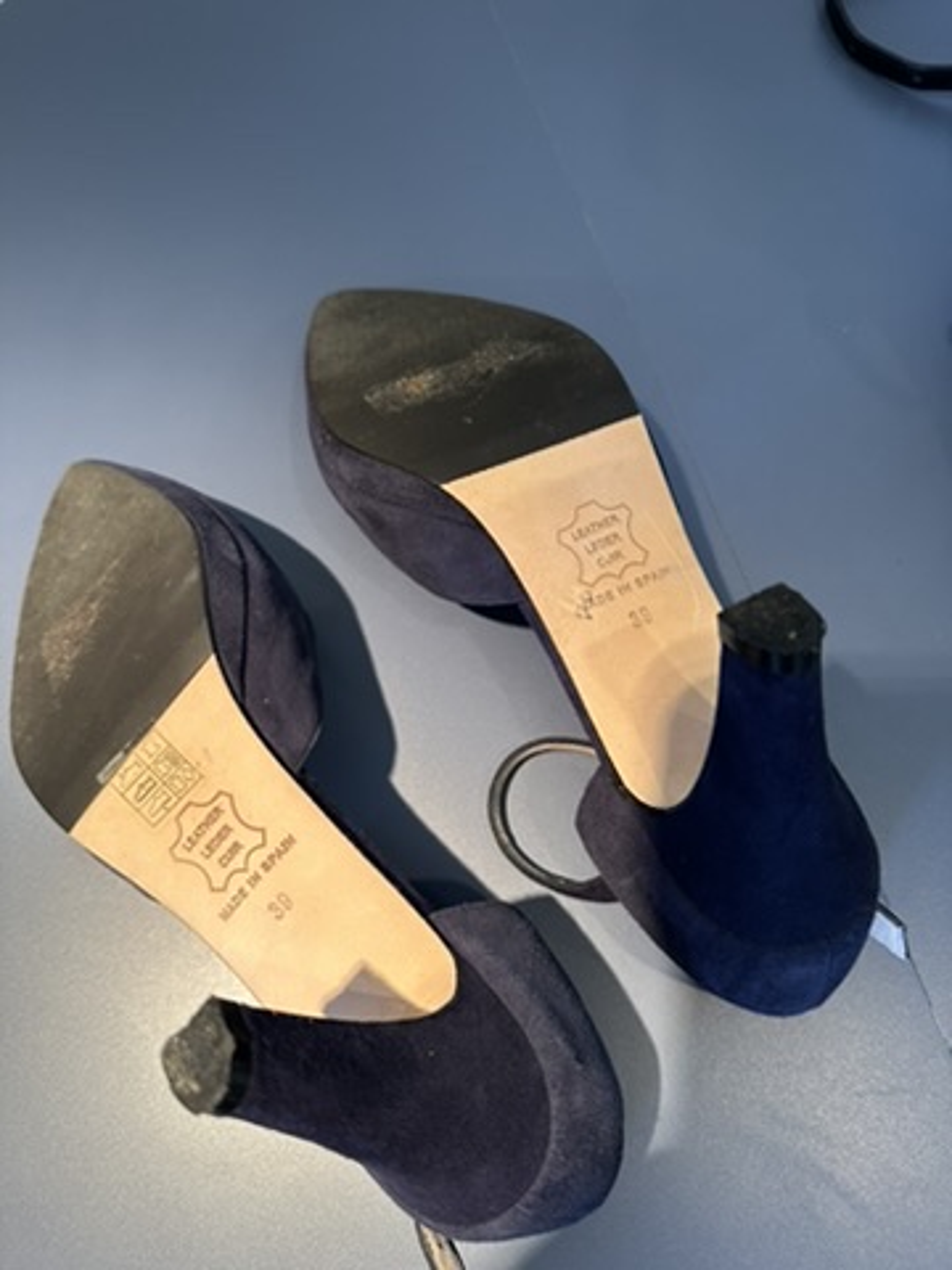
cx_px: 476
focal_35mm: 24
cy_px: 635
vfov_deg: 71.6
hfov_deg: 56.8
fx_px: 880
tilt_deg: -72.0
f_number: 1.78
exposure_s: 1/60
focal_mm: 6.86
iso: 200
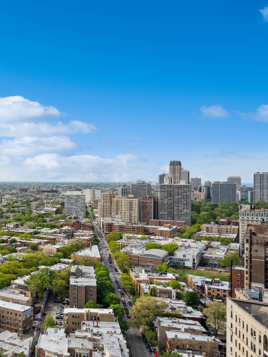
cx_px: 5
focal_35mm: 35
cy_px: 179
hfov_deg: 37.0
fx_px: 359
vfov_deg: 53.0
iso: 200
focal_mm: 23.5
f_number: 9.5
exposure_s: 1/350
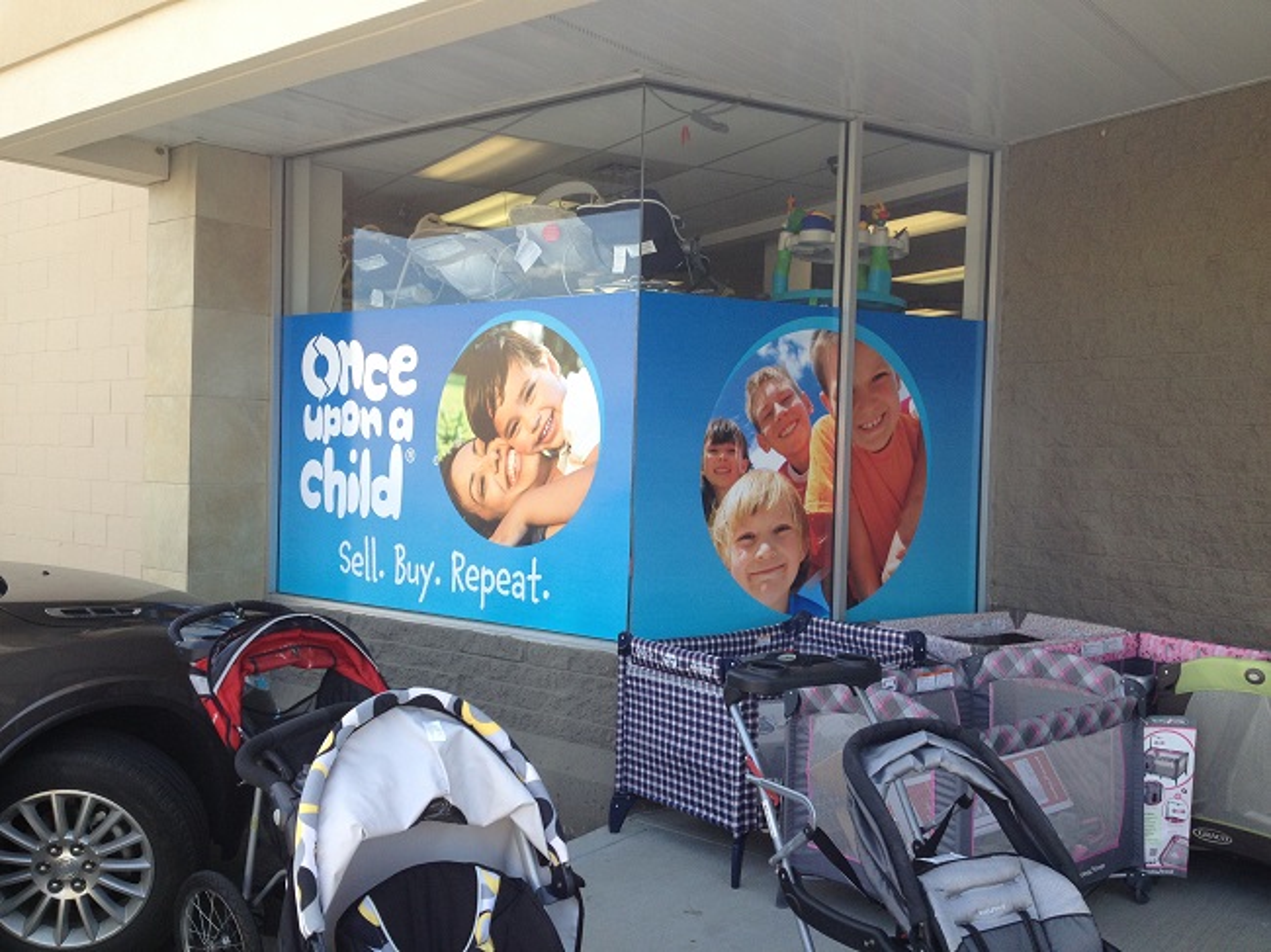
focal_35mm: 35
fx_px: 1285
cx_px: 636
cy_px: 476
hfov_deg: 52.6
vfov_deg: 40.7
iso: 50
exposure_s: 1/343
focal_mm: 4.28
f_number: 2.4
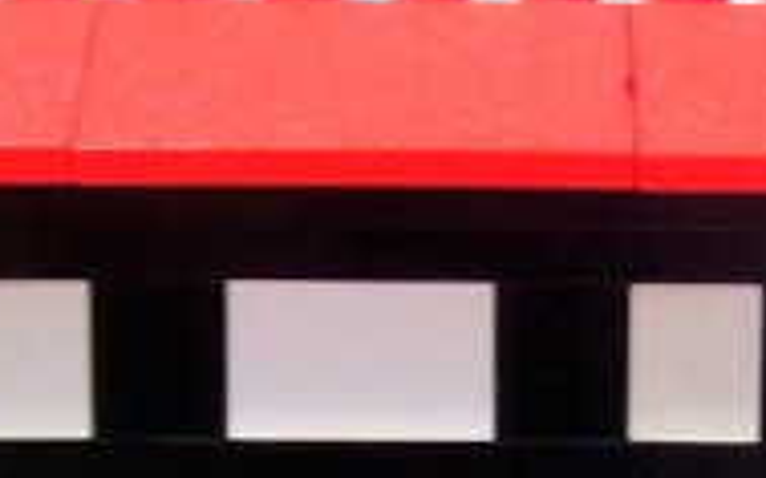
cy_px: 652
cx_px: 665
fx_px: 3151
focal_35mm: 151
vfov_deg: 8.5
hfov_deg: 13.8
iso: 160
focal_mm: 7
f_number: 3
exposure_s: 1/20
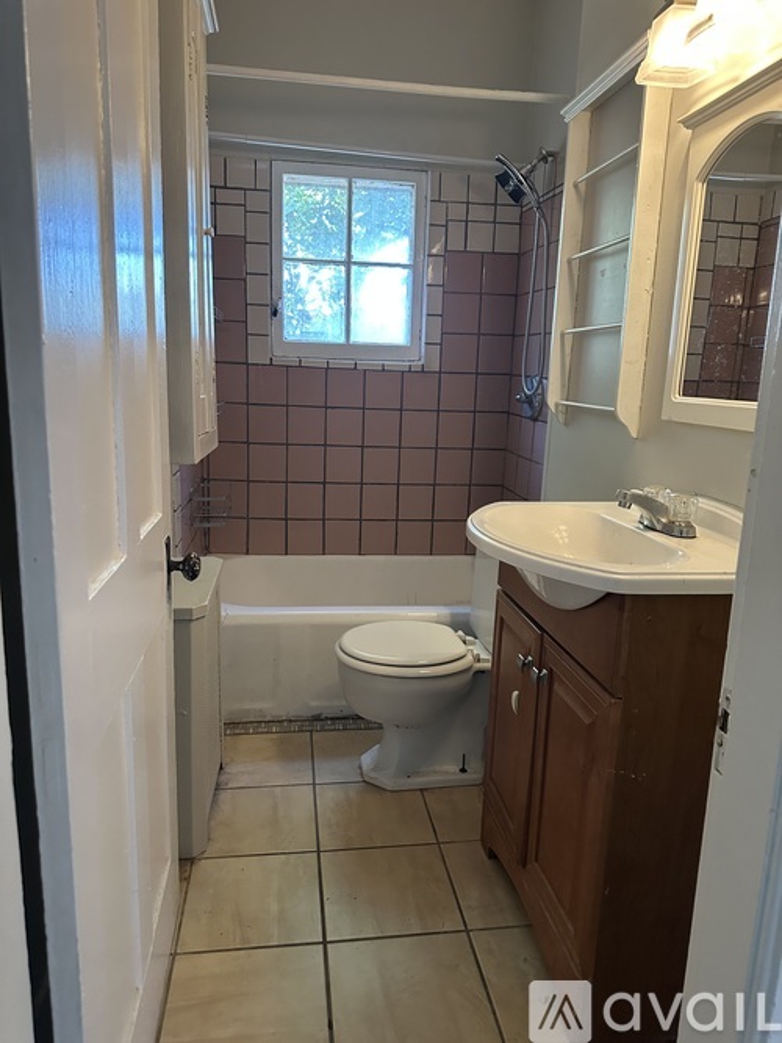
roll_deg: -1.7
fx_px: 723
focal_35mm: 24
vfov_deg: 71.6
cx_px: 391
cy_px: 522
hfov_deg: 56.8
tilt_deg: -10.9
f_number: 1.78
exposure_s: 1/60
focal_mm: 6.86
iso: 500
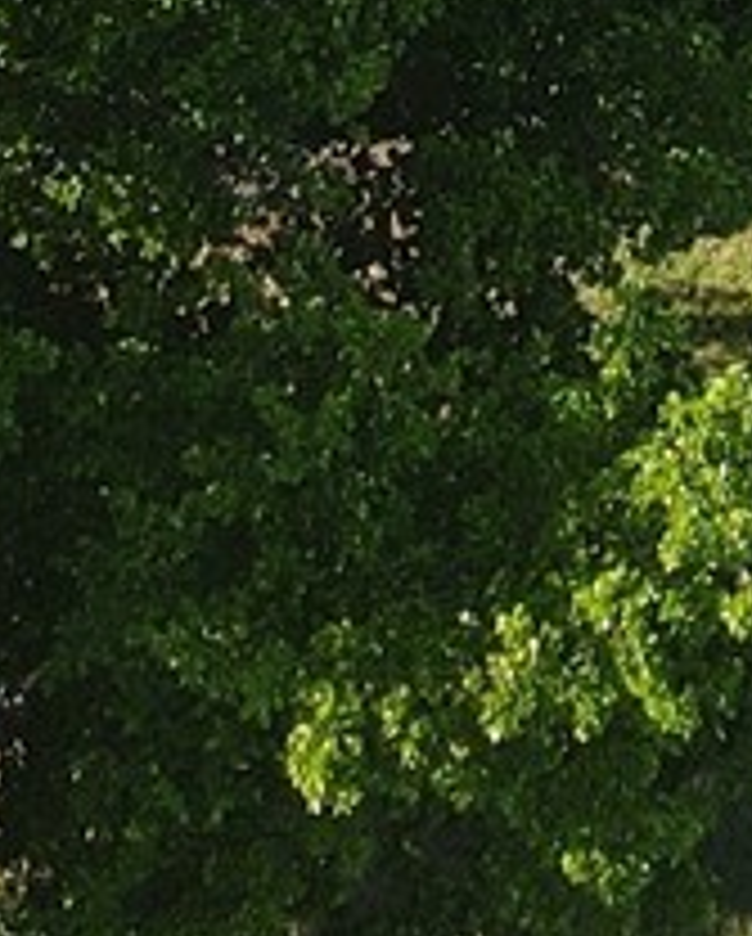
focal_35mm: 180
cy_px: -999
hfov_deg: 8.1
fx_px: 4997
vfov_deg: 9.9
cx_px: 1675
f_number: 2.8
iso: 100
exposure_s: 1/240
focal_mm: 4.5
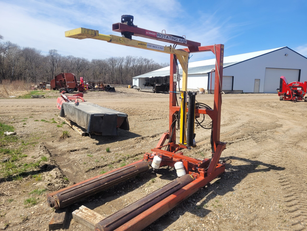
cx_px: 154
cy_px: 116
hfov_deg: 67.3
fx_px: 231
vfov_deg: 53.1
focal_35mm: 26
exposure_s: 1/2077
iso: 40
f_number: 1.8
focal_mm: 5.4
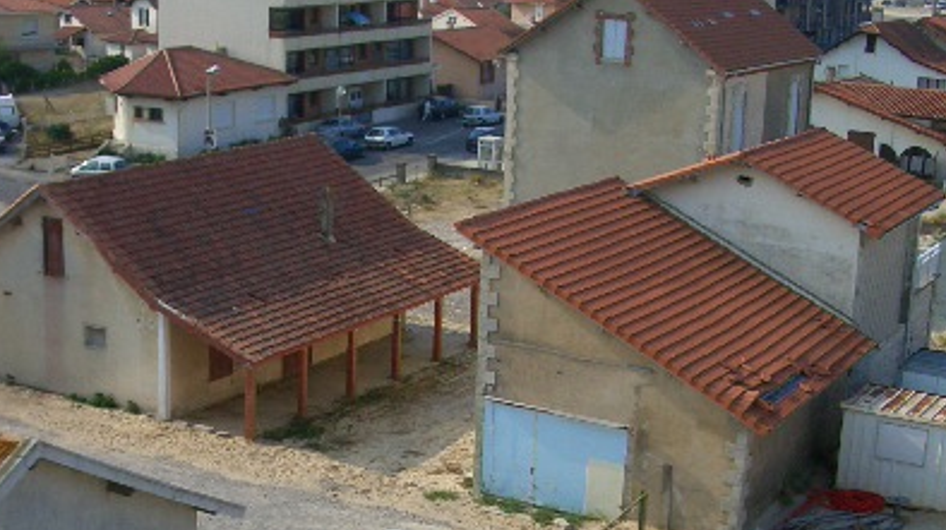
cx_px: 384
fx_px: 1554
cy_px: 415
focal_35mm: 62
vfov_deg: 19.2
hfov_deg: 33.8
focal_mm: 5.8
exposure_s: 1/500
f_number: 4.3
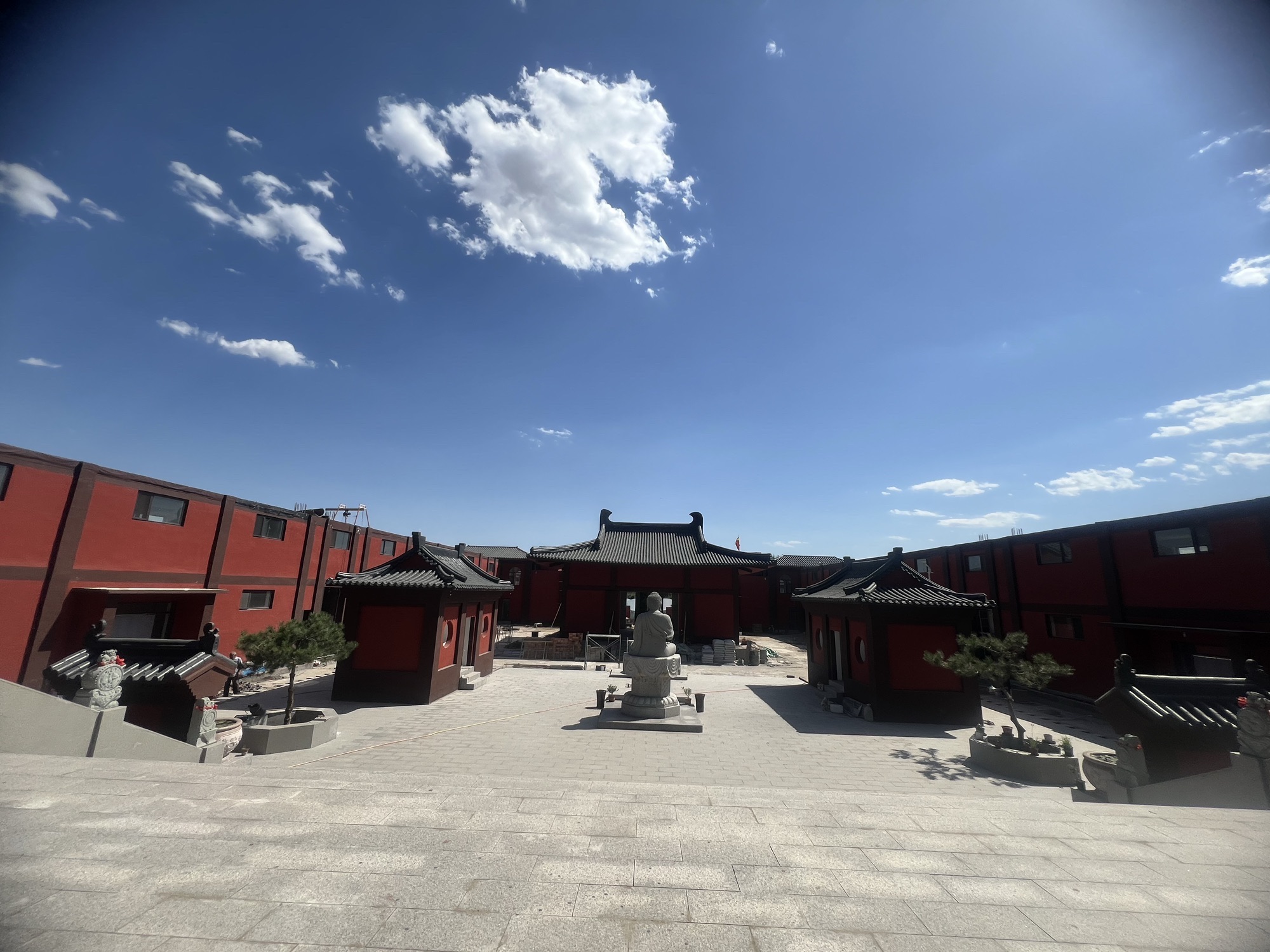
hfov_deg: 106.2
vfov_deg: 89.9
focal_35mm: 13
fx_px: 477
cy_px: 476
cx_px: 635
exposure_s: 1/2273
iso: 32
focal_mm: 1.57
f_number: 1.8
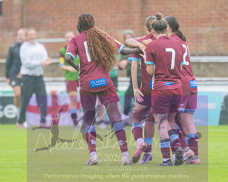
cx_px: 140
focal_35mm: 586
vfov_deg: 2.6
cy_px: 92
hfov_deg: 3.3
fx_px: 3951
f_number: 2.8
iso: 450
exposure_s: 1/1600
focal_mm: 270
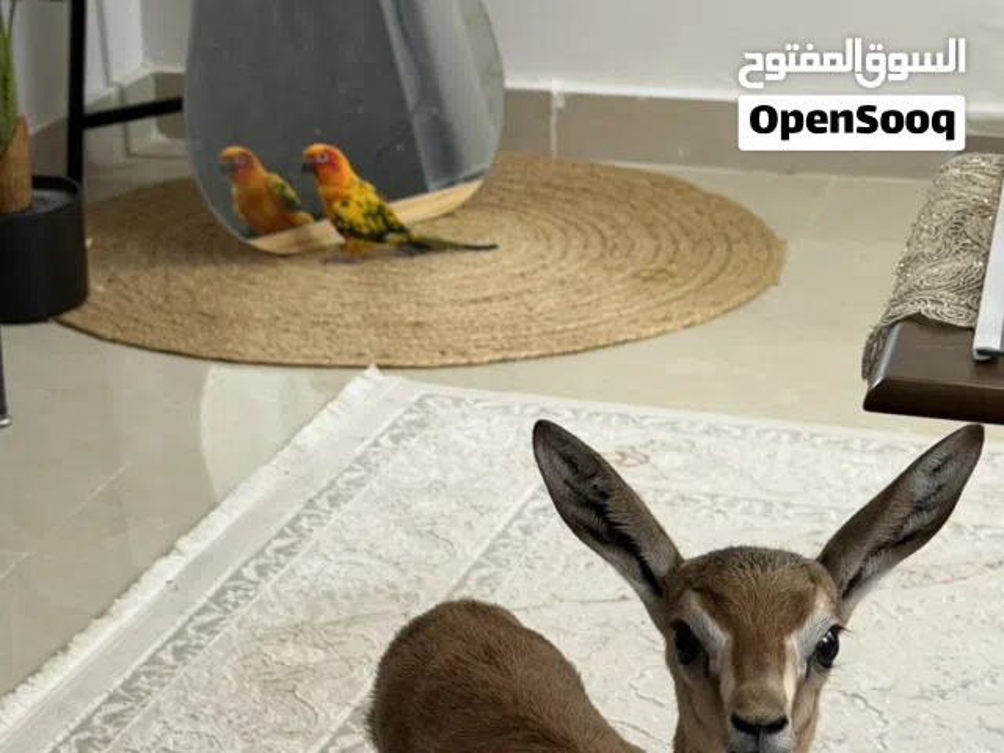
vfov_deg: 30.3
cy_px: 376
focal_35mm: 48
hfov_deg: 39.7
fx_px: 1392
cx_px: 502
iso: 250
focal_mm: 6.76
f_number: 1.78
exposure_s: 1/50
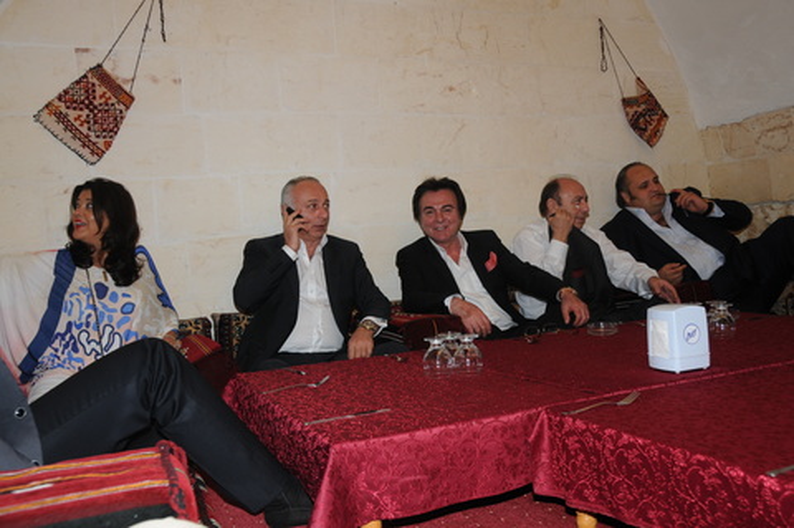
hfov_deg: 57.3
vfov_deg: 39.9
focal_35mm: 33
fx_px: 727
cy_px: 264
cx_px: 397
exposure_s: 1/60
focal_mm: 22
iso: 400
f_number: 5.6
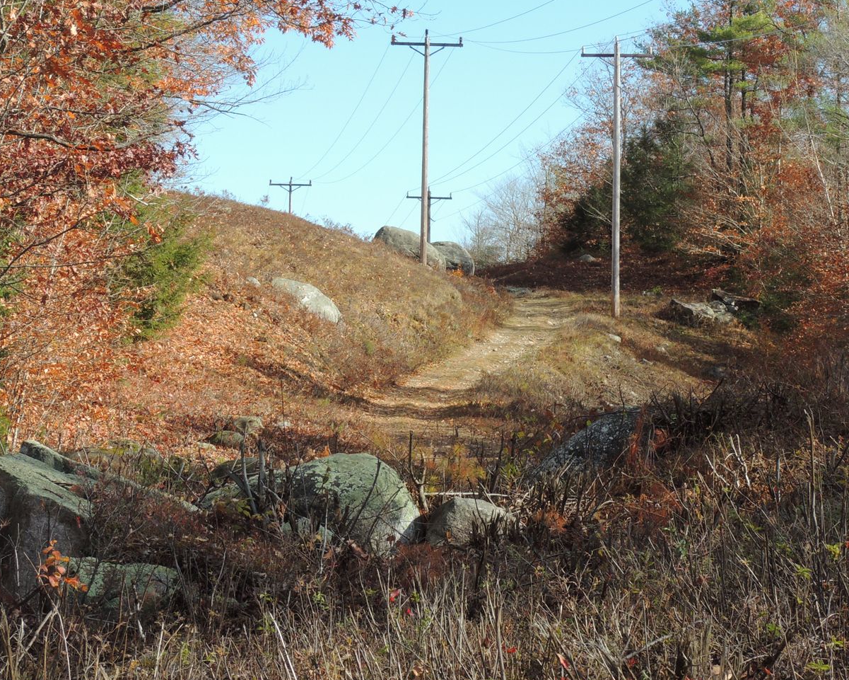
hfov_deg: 16.4
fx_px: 2940
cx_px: 464
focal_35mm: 117
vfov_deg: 13.2
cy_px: 262
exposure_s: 1/100
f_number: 8.1
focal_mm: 16
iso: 100
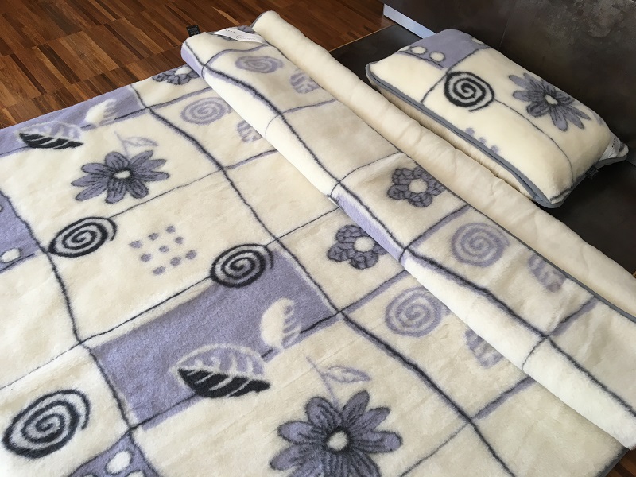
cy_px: 238
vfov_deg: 48.2
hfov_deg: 61.7
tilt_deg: -50.6
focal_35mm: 29
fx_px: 533
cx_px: 318
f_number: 2.2
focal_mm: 4.15
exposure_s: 1/33
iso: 32
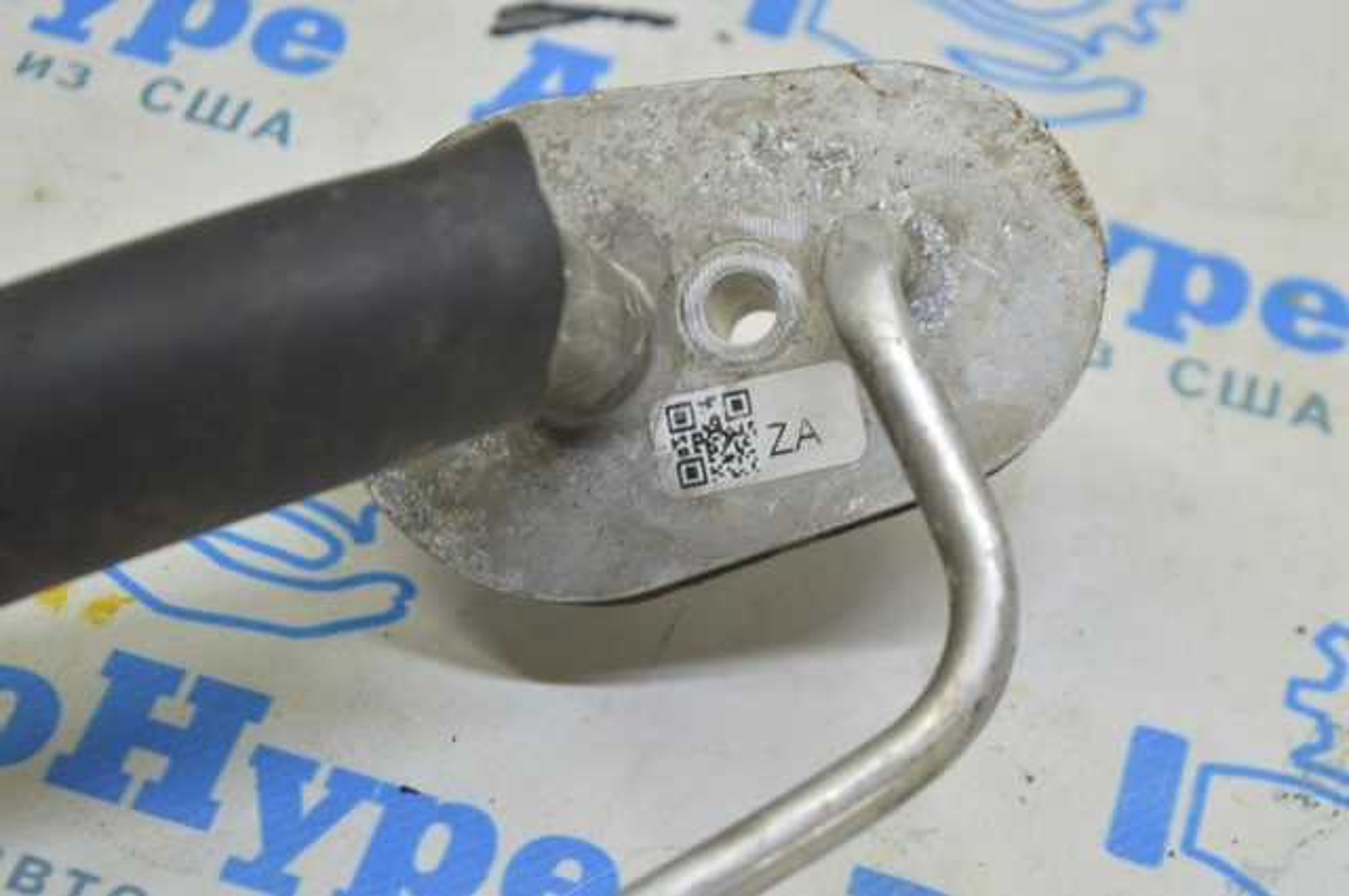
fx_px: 3088
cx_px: 674
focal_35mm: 82
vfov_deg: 16.5
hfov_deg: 24.6
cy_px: 448
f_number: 5.6
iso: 400
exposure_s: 1/20
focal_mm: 55
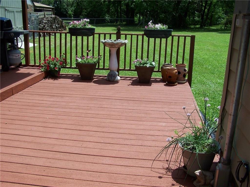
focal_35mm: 38
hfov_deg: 49.0
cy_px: 94
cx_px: 125
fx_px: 274
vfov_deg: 37.7
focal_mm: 6.3
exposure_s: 1/500
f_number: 4
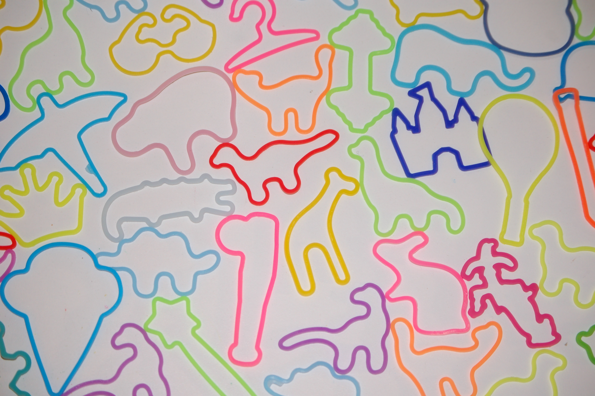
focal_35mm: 105
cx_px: 298
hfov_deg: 19.5
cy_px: 198
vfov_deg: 13.0
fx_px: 1734
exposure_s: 1/60
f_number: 4.5
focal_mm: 70
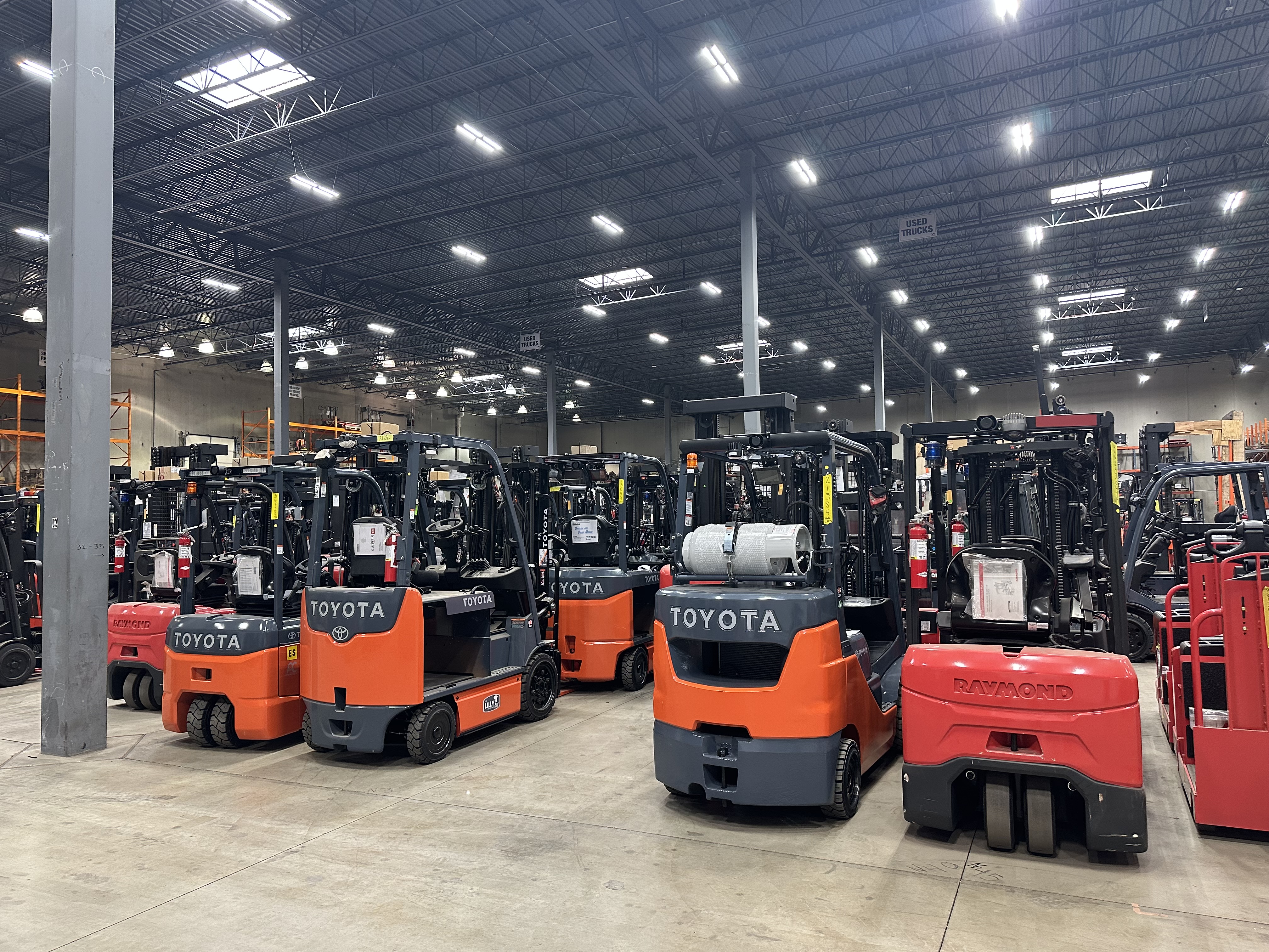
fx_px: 880
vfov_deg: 56.8
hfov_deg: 71.6
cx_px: 634
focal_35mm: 24
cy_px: 476
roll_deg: +0.7
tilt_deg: +4.4
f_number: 1.78
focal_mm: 6.86
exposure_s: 1/60
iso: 250
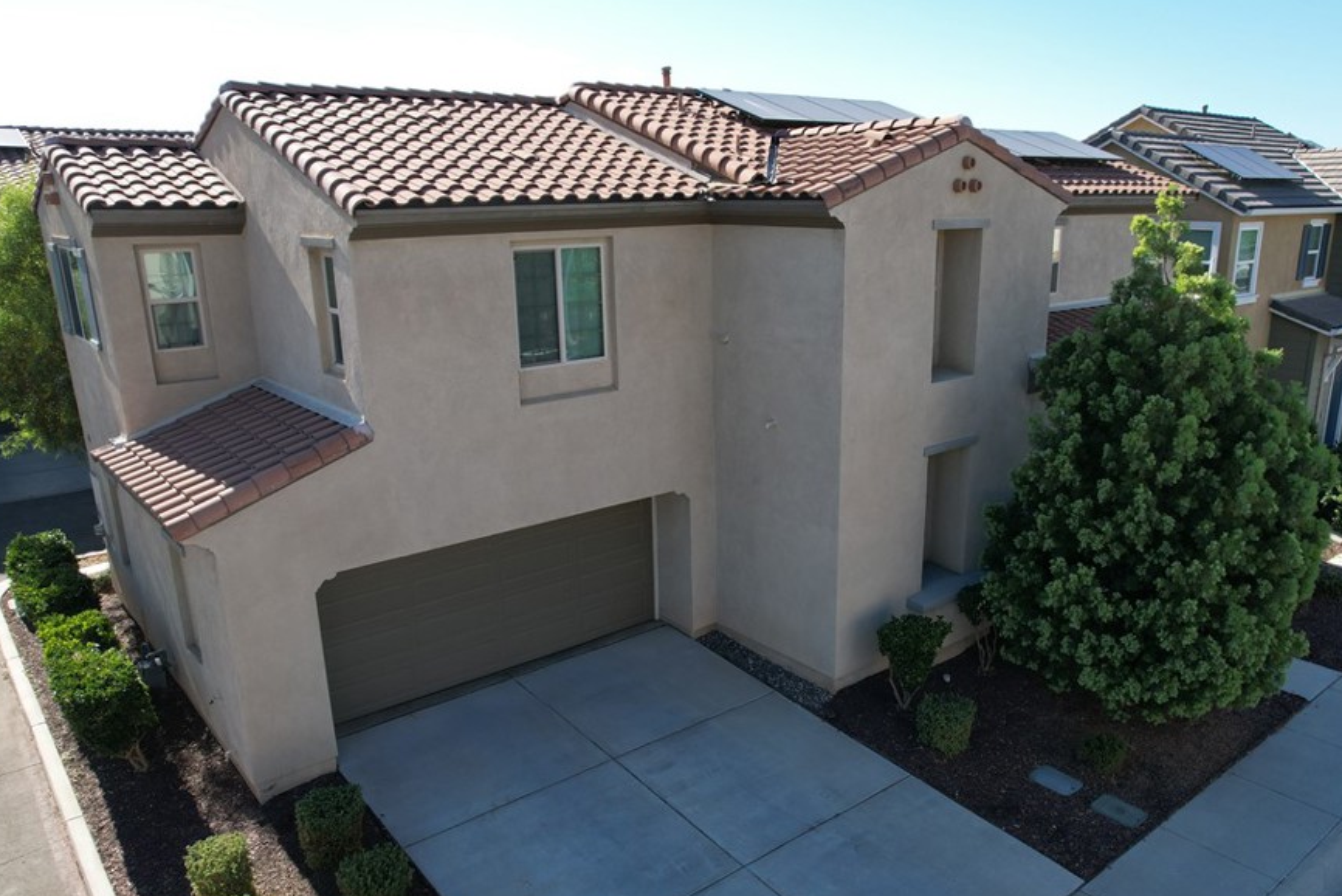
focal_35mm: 26
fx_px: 969
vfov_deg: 49.5
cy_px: 500
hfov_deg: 69.3
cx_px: 722
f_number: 2.8
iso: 100
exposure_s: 1/1000
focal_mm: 8.38
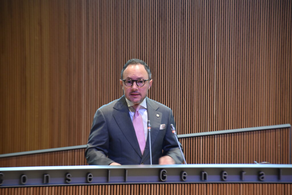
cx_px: 146
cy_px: 98
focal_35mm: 210
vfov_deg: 6.5
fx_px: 1703
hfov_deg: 9.8
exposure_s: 1/20
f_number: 5.6
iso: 1250
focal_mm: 140
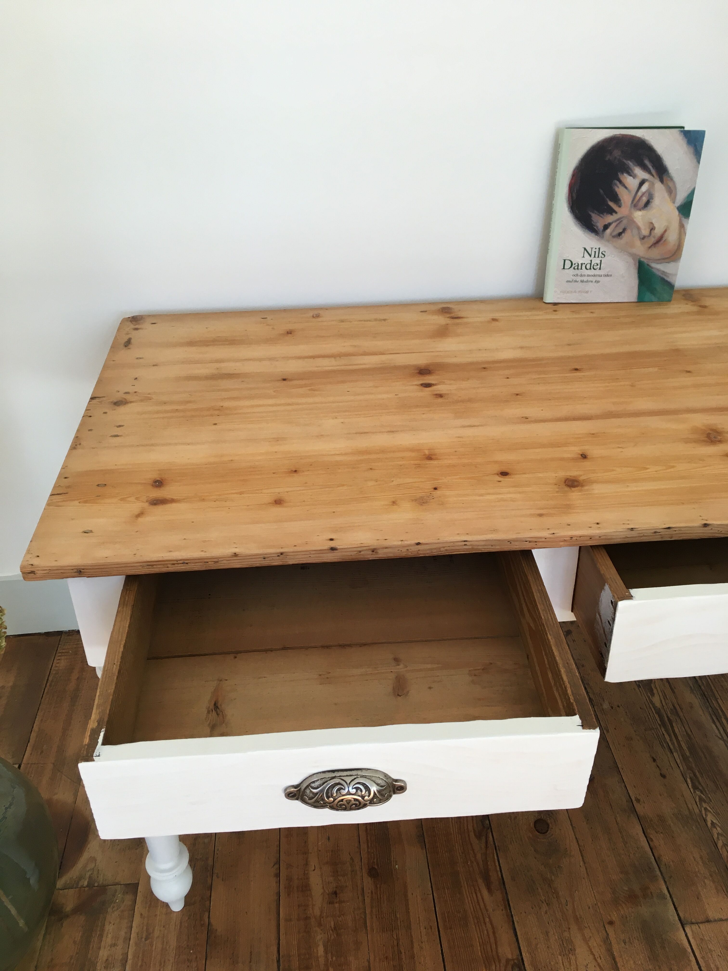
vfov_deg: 61.7
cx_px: 364
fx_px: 813
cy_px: 486
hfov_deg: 48.2
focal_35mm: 29
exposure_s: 1/33
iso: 25
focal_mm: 4.15
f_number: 2.2
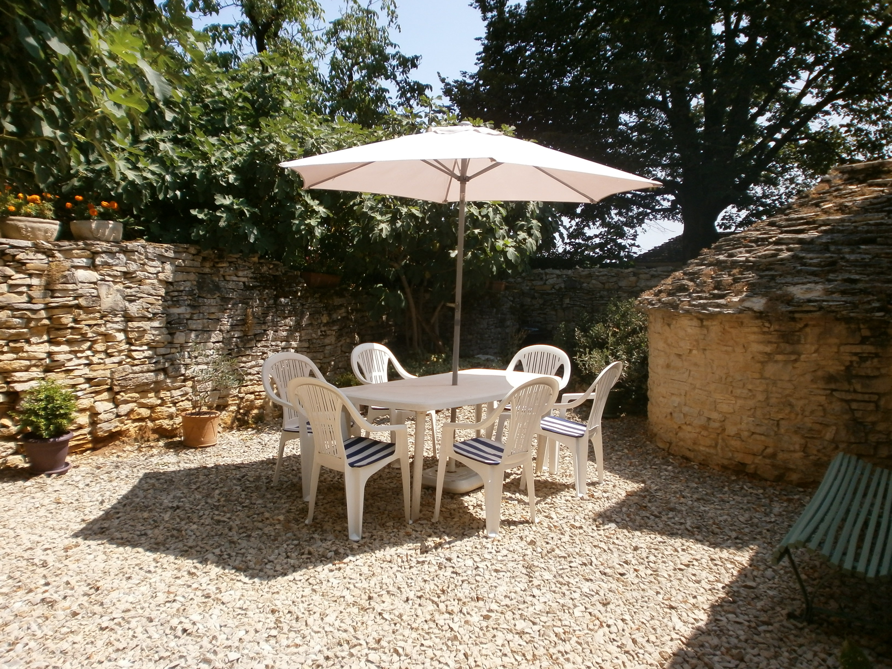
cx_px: 446
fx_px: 696
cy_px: 334
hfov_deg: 65.3
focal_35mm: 27
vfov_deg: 51.4
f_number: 2.9
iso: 100
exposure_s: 1/1000
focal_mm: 4.8
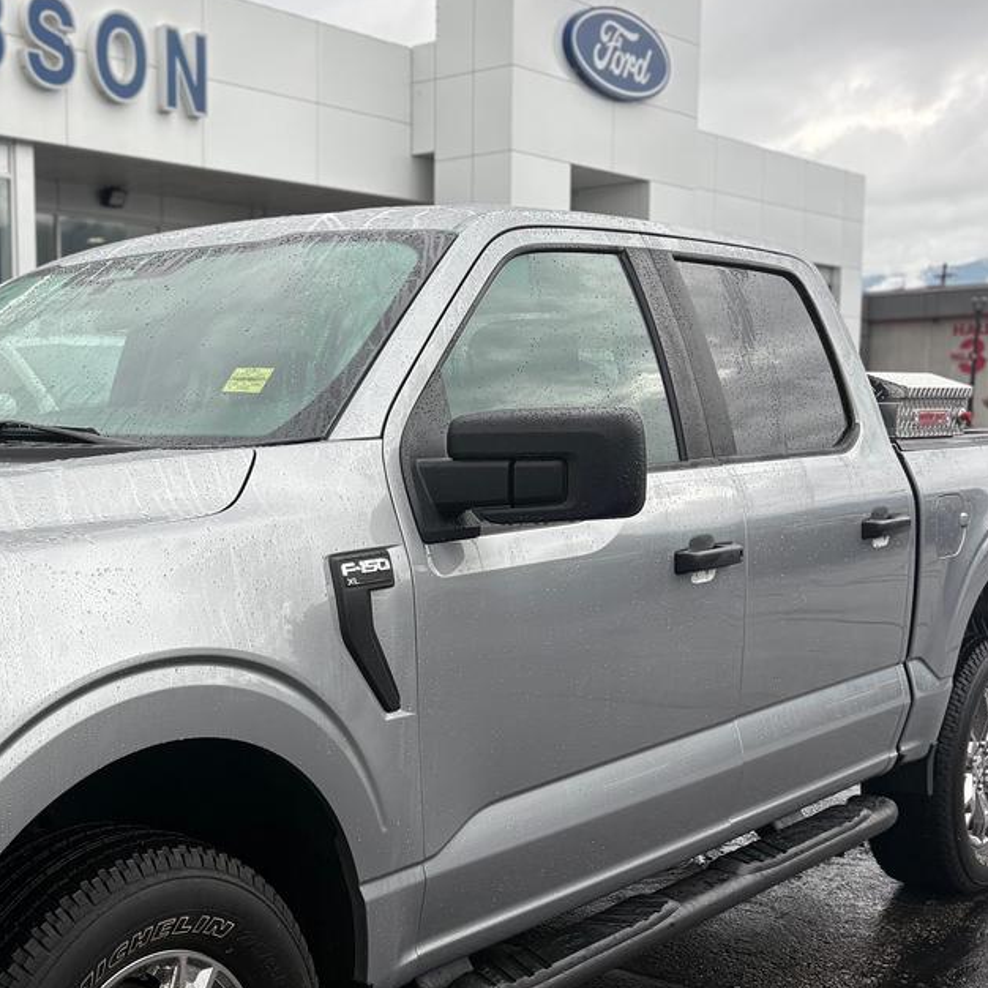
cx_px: 87
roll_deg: +1.1
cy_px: 563
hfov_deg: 34.0
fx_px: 1518
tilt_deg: -6.1
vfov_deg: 36.0
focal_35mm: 47
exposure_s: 1/345
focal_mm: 5.96
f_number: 1.6
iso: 50
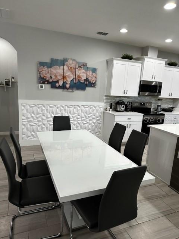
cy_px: 120
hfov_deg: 56.8
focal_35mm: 24
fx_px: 165
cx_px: 90
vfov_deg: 71.6
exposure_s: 1/60
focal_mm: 6.86
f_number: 1.78
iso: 200
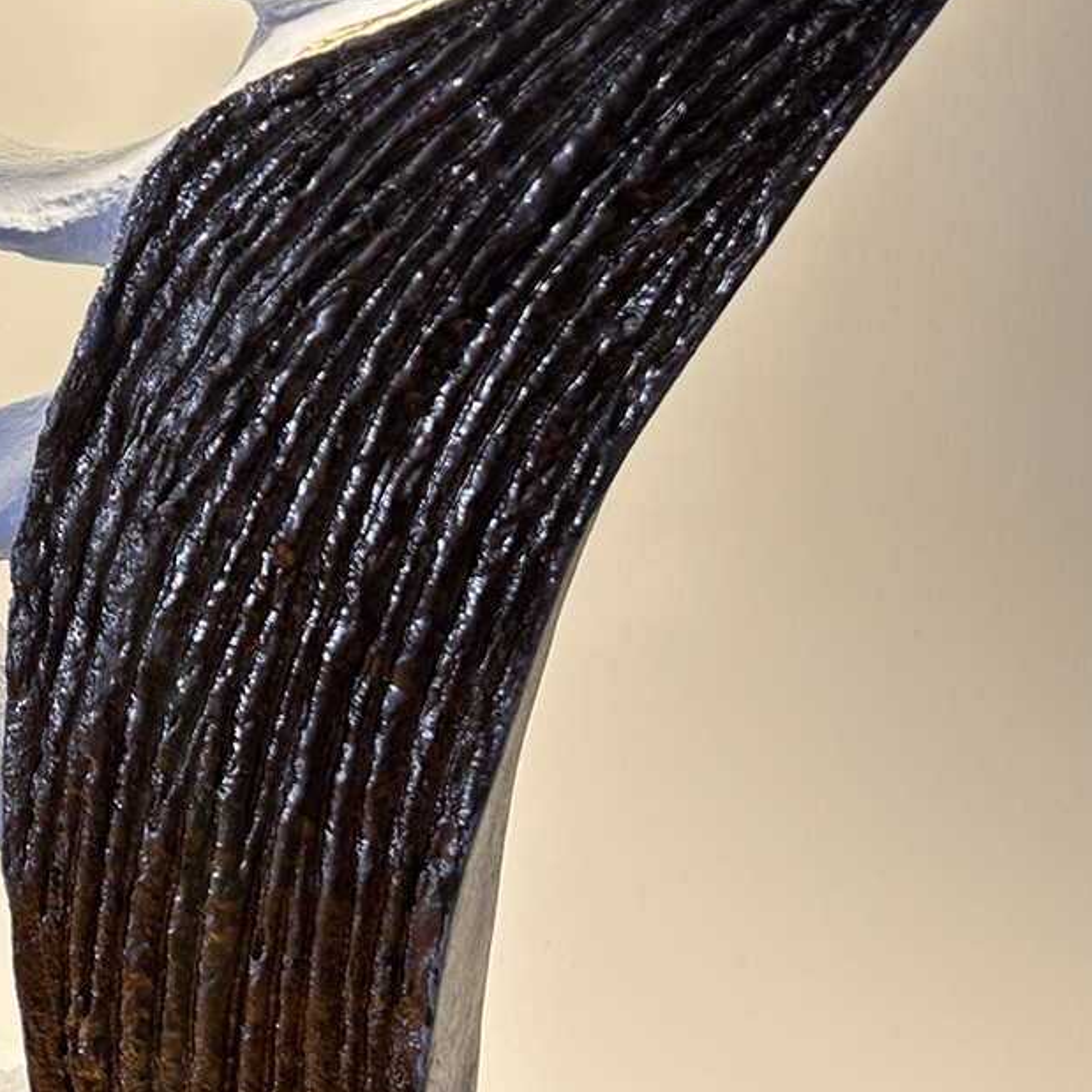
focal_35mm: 76
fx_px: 2712
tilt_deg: -10.6
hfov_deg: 22.0
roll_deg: -2.4
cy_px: 122
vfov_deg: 22.3
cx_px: 11
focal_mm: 5.7
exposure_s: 1/50
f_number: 1.5
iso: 64
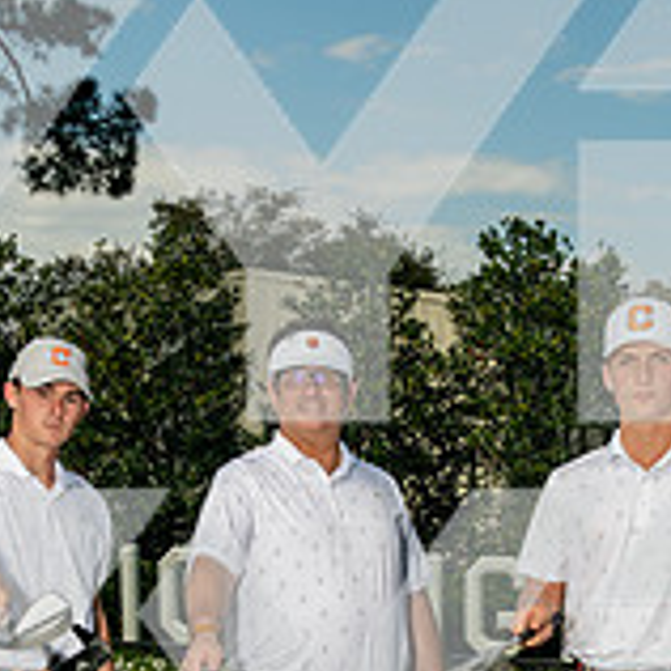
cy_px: 716
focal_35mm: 75
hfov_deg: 22.8
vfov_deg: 22.0
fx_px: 1645
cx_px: 510
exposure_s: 1/250
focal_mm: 24
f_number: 8
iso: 100
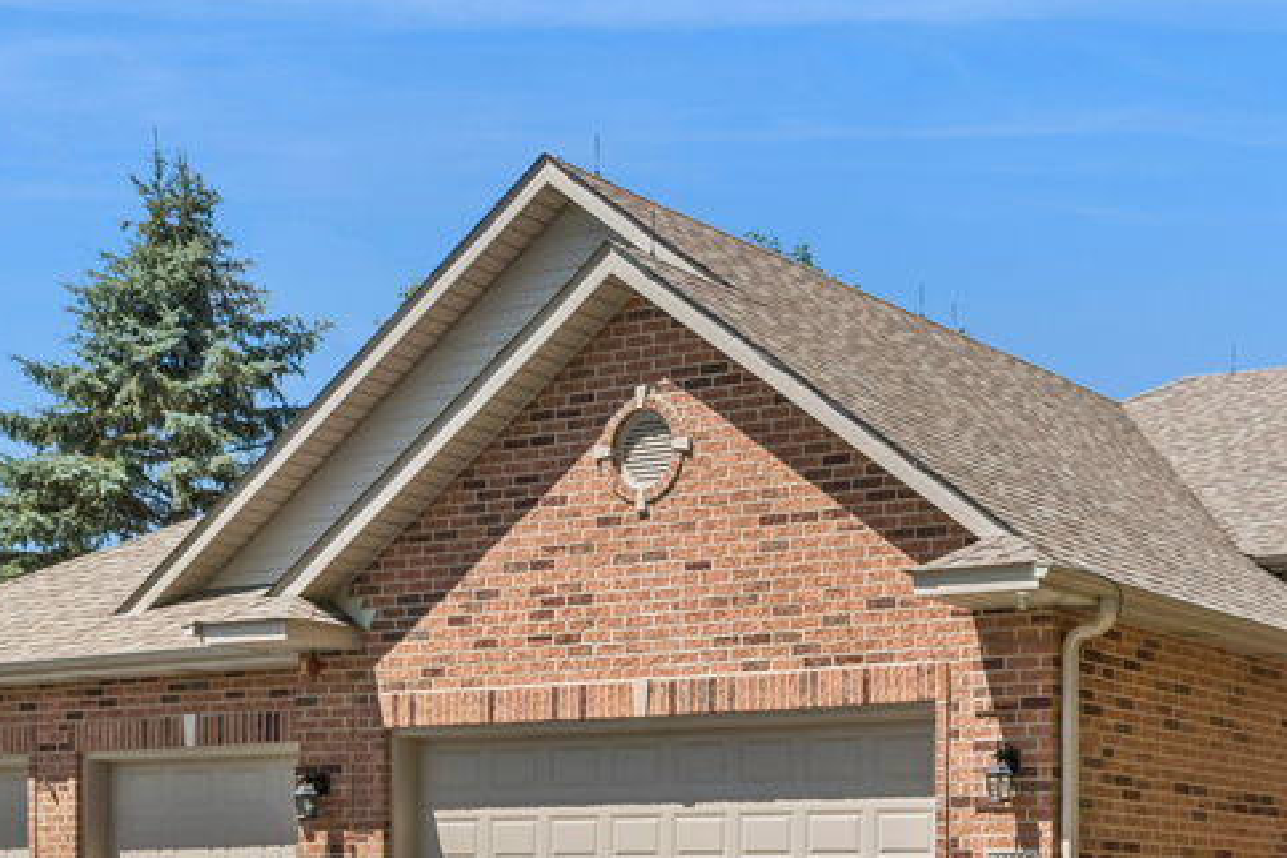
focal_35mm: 57
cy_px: 791
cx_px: 1399
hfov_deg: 31.3
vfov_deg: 23.1
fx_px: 2038
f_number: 11
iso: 200
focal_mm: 17
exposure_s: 1/320
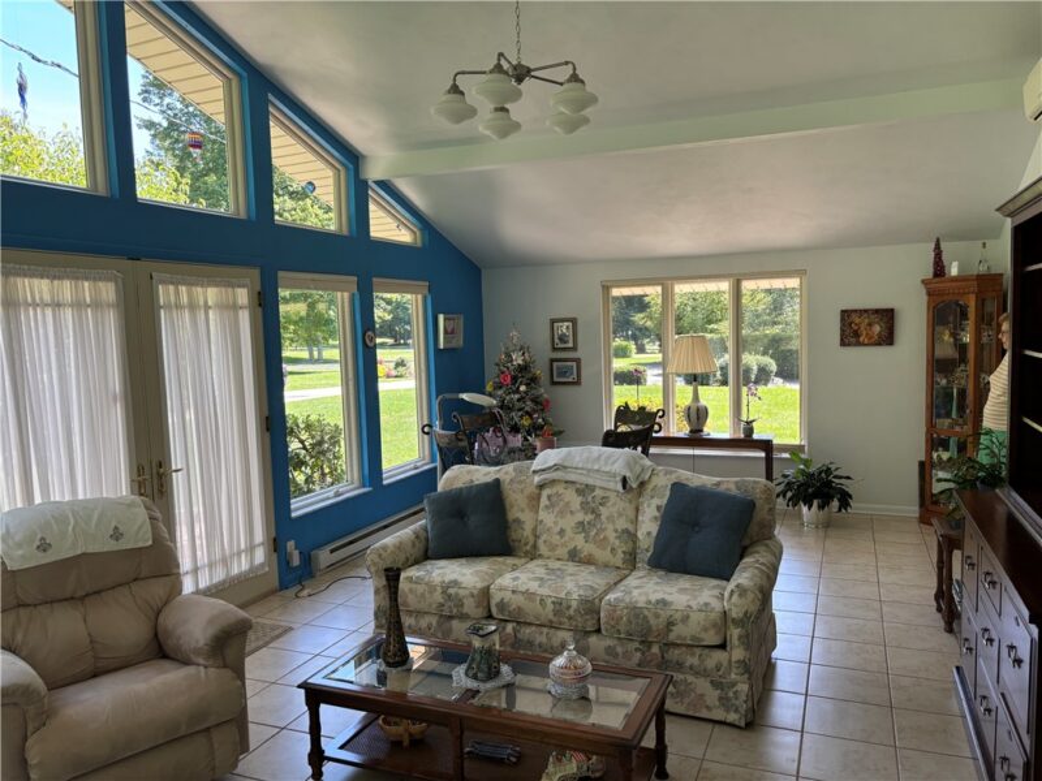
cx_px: 521
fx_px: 783
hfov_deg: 67.3
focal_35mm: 26
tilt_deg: -5.8
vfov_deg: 53.1
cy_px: 390
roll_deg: +1.5
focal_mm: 5.96
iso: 64
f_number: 1.6
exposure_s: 1/121
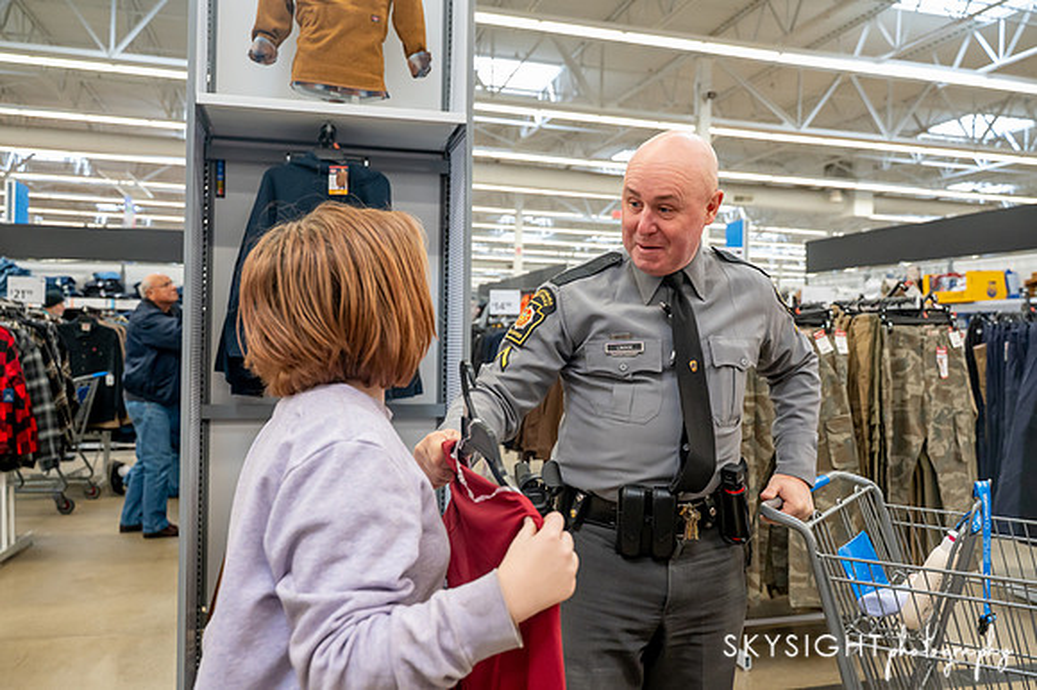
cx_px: 518
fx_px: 848
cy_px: 345
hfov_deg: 62.9
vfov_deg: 44.3
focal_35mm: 29
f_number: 3.5
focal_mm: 28
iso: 3200
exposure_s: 1/320
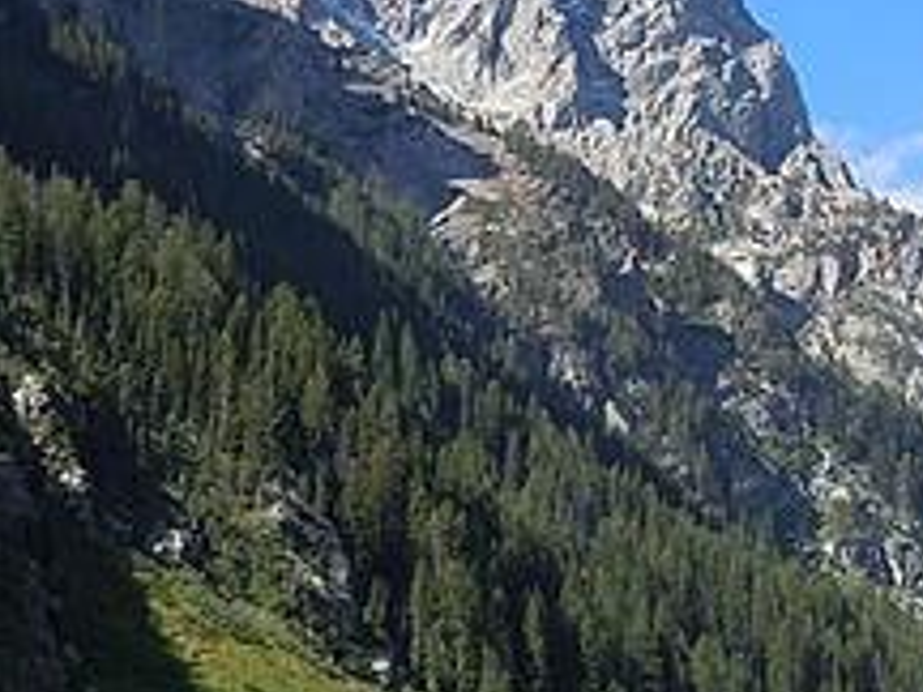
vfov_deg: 14.2
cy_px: 365
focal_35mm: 104
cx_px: 551
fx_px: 2773
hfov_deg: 18.9
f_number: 3.8
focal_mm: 8.1
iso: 100
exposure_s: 1/640
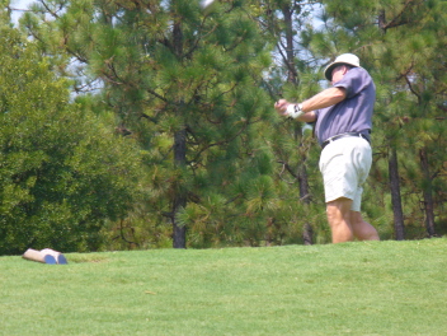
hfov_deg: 8.9
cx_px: 224
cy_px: 168
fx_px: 2867
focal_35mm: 222
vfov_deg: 6.7
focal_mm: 36.6
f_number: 4.5
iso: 80
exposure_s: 1/250
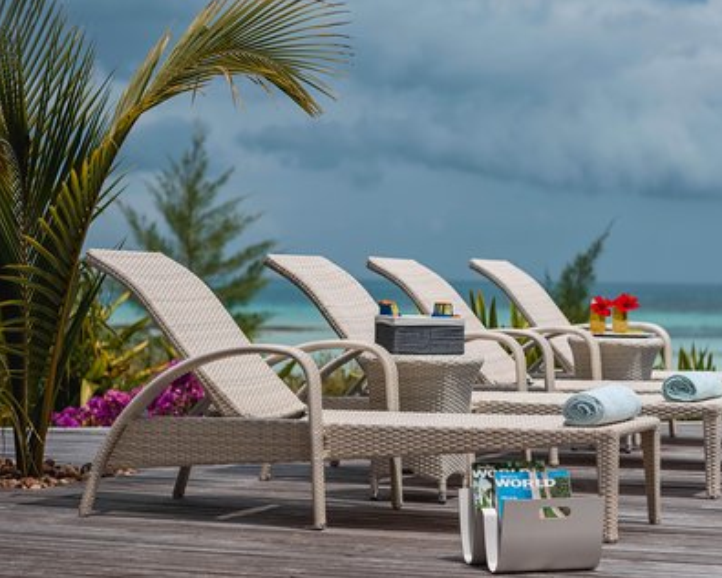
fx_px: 2073
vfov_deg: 15.9
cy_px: 289
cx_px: 437
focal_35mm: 97
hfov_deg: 19.7
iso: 31
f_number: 4
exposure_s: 1/1000
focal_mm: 85
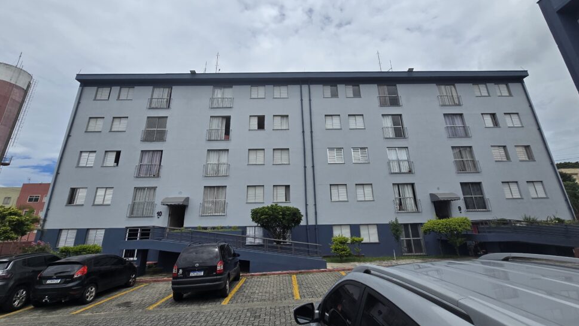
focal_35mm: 15
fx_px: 230
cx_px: 287
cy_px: 151
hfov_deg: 103.0
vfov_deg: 70.4
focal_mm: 2.2
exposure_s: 1/5257
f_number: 2.2
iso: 50
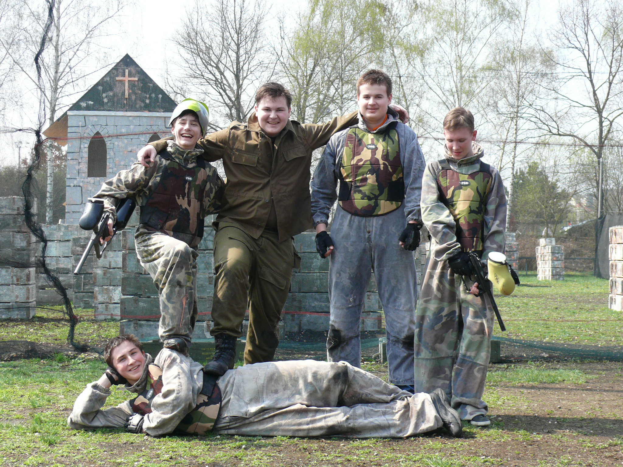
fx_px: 1026
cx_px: 312
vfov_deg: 25.7
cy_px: 234
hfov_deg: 33.8
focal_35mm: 57
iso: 100
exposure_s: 1/250
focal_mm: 9.9
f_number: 4
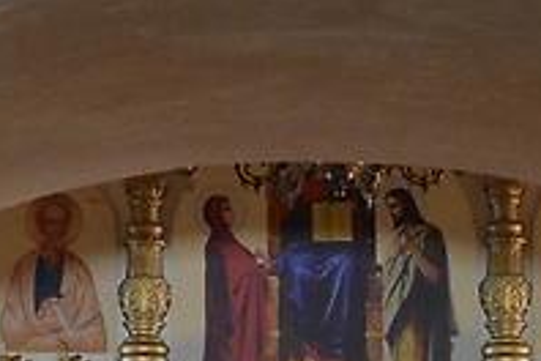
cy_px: 1001
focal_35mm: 164
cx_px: 342
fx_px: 2464
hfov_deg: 12.5
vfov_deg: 7.5
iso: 1800
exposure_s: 1/30
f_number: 3.5
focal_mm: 18
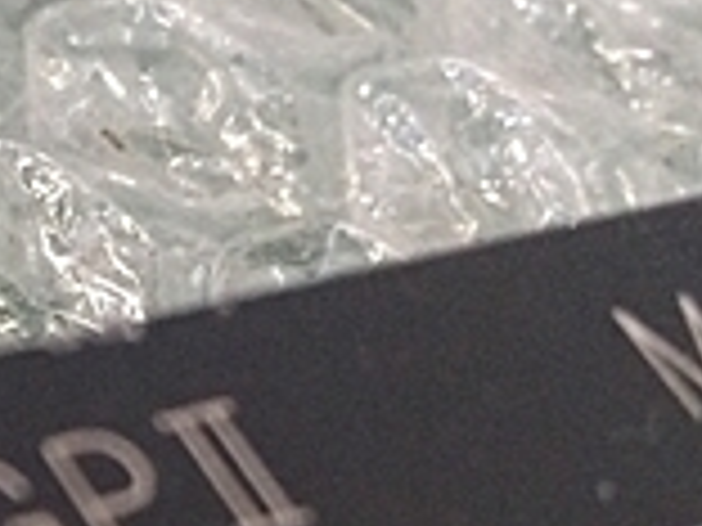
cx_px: -549
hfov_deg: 14.6
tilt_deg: -53.0
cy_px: 836
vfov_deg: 11.8
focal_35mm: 119
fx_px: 2413
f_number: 2.2
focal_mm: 4.15
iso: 160
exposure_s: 1/30
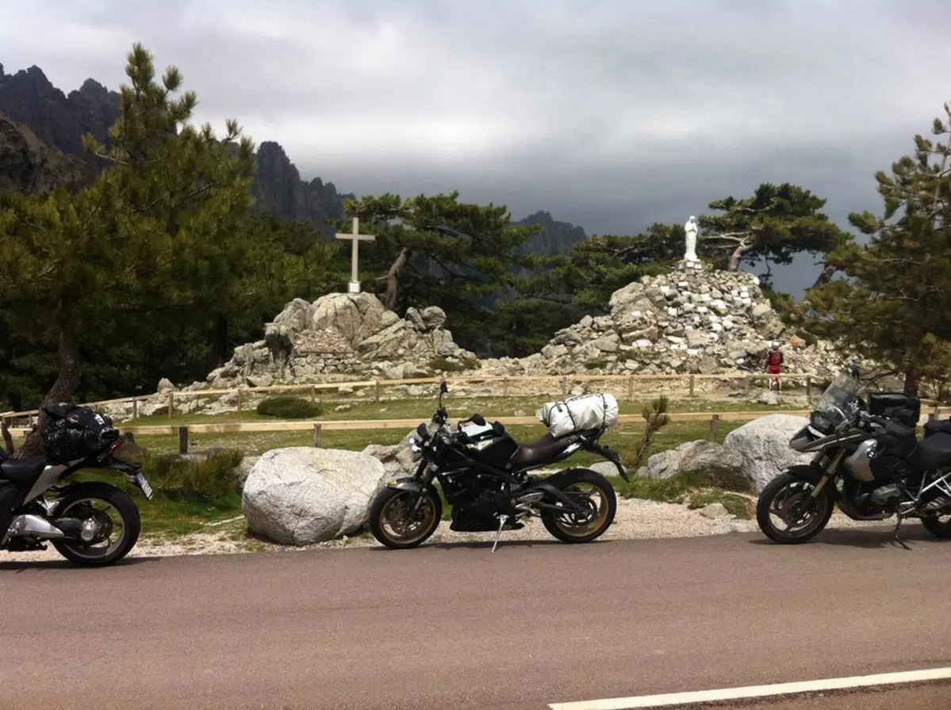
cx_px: 476
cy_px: 355
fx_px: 960
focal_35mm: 35
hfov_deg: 52.7
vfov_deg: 40.6
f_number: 2.8
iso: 80
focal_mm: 3.85
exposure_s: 1/1885
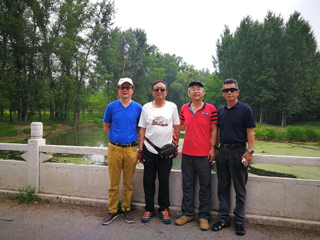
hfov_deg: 65.3
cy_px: 120
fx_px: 250
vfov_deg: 51.4
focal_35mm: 27
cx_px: 160
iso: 50
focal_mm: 3.95
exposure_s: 1/262
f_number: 2.2
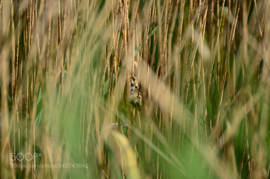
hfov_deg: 4.6
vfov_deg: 3.0
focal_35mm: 450
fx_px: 3368
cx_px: 135
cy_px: 90
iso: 180
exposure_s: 1/640
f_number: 5.6
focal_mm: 300
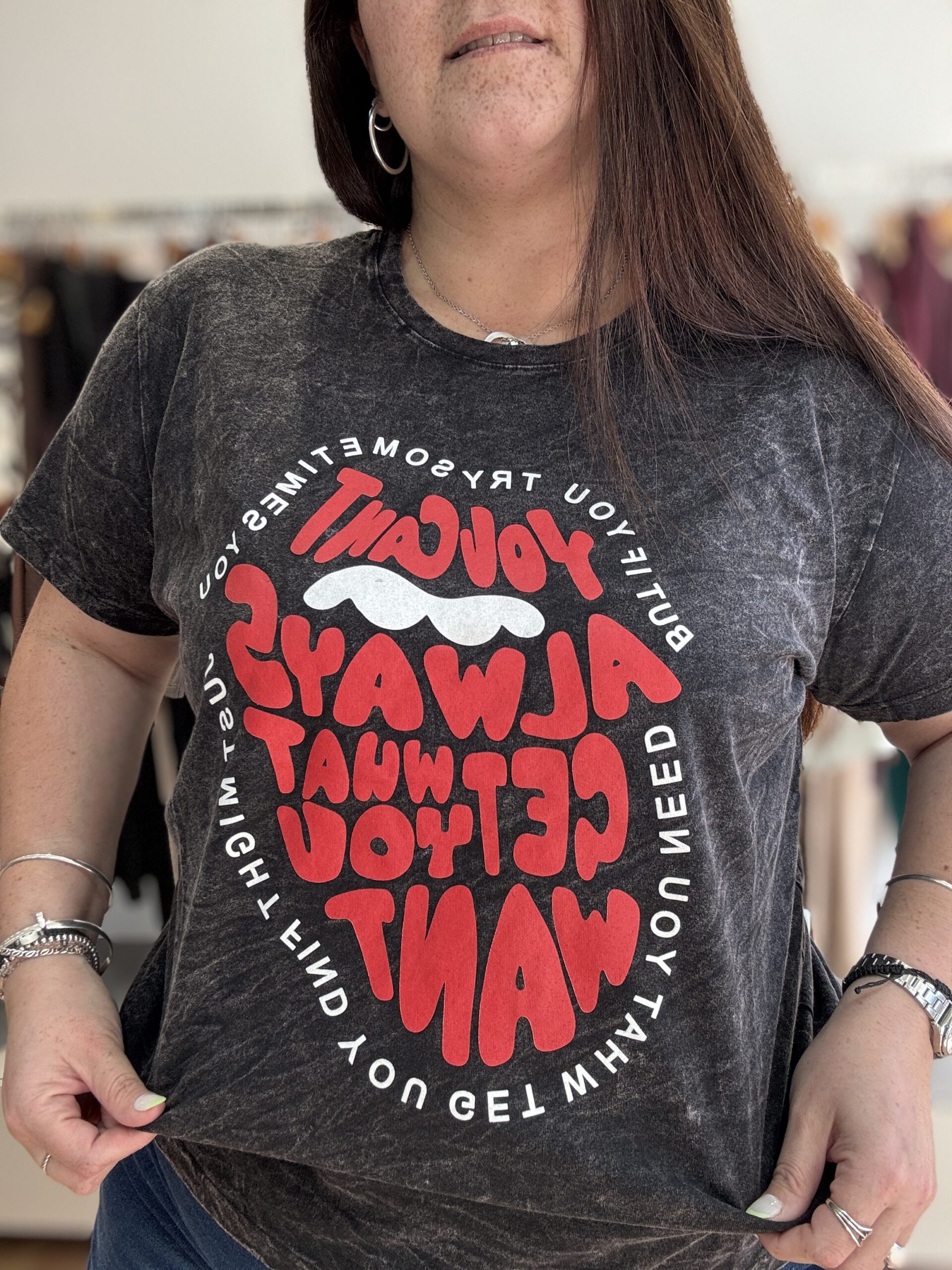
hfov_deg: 46.8
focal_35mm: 30
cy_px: 635
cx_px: 476
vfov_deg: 60.0
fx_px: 1100
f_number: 1.9
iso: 64
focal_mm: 2.69
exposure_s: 1/50
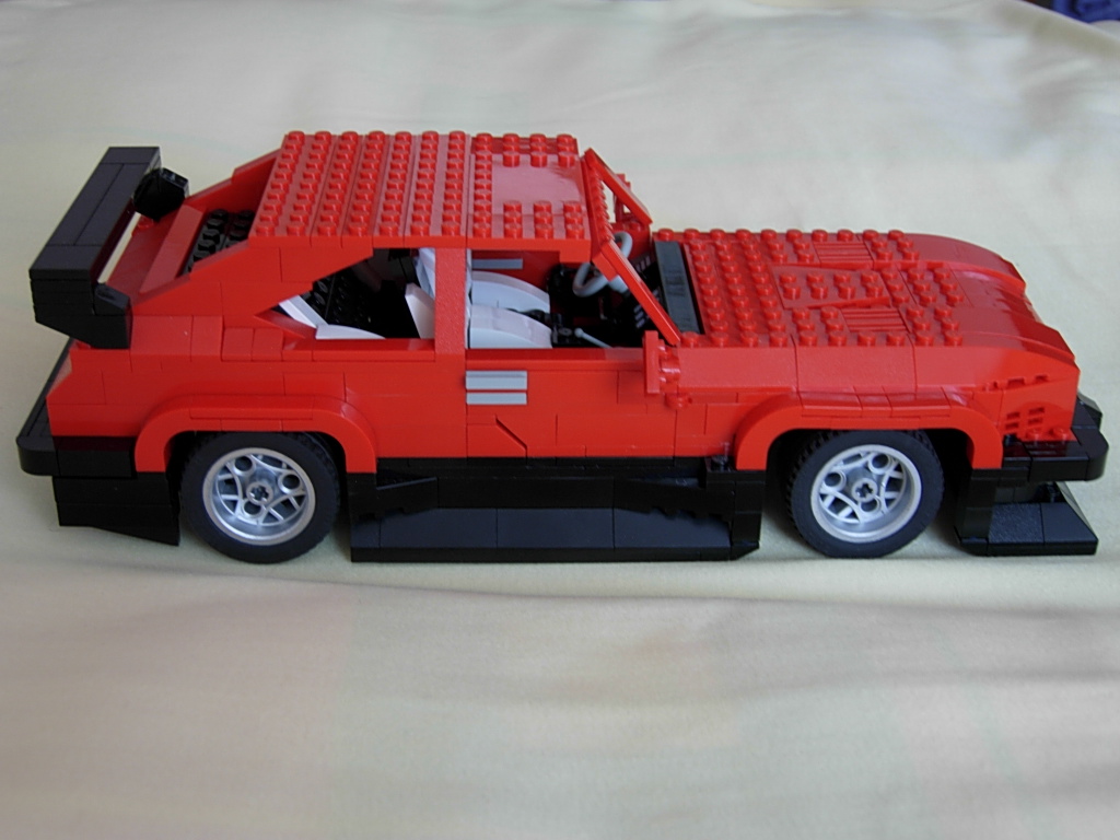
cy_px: 420
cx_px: 560
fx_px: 1553
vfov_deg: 30.3
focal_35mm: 48
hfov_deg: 39.7
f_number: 3.1
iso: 50
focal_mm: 10.1
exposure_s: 1/9.5
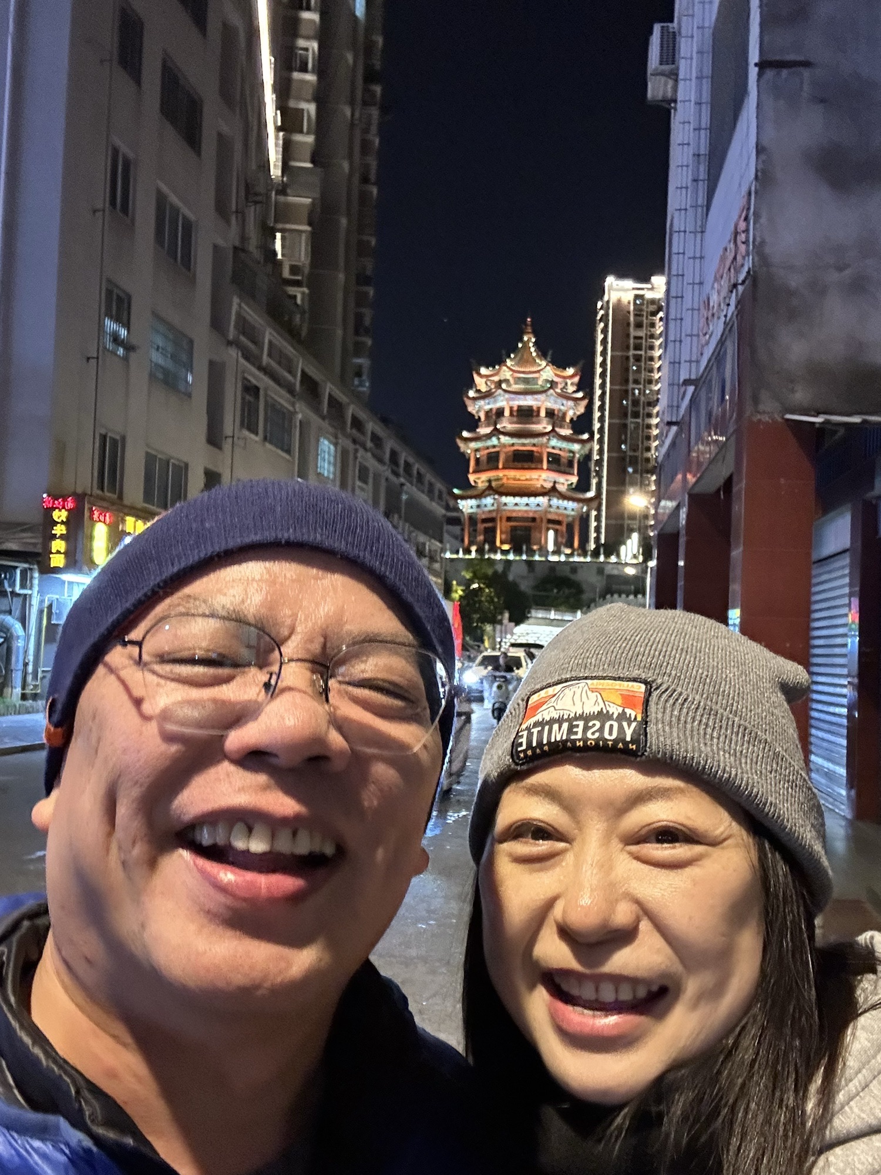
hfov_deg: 46.8
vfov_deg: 60.0
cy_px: 588
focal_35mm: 30
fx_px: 1018
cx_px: 440
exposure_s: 1/25
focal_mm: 2.69
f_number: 1.9
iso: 400
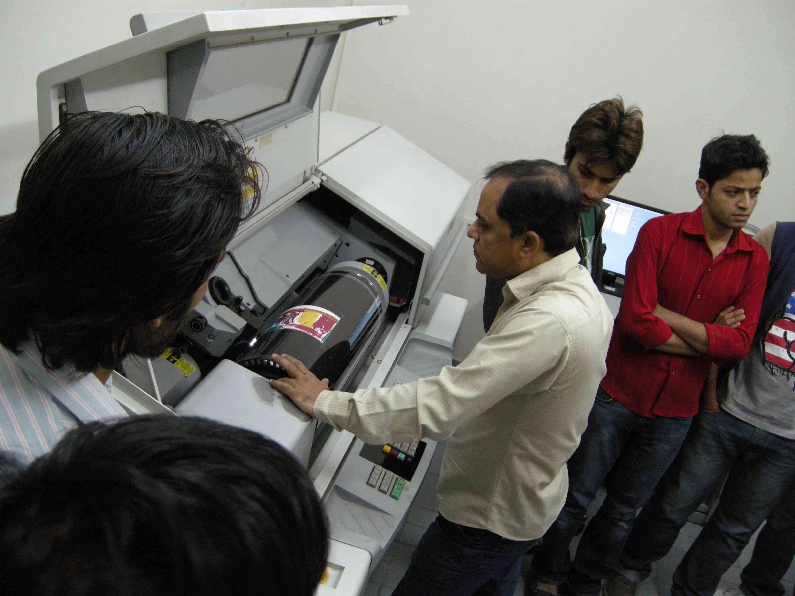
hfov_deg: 52.6
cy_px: 298
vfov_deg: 40.7
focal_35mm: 35
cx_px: 398
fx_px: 804
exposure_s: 1/42.6
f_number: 2.7
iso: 400
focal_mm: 7.5
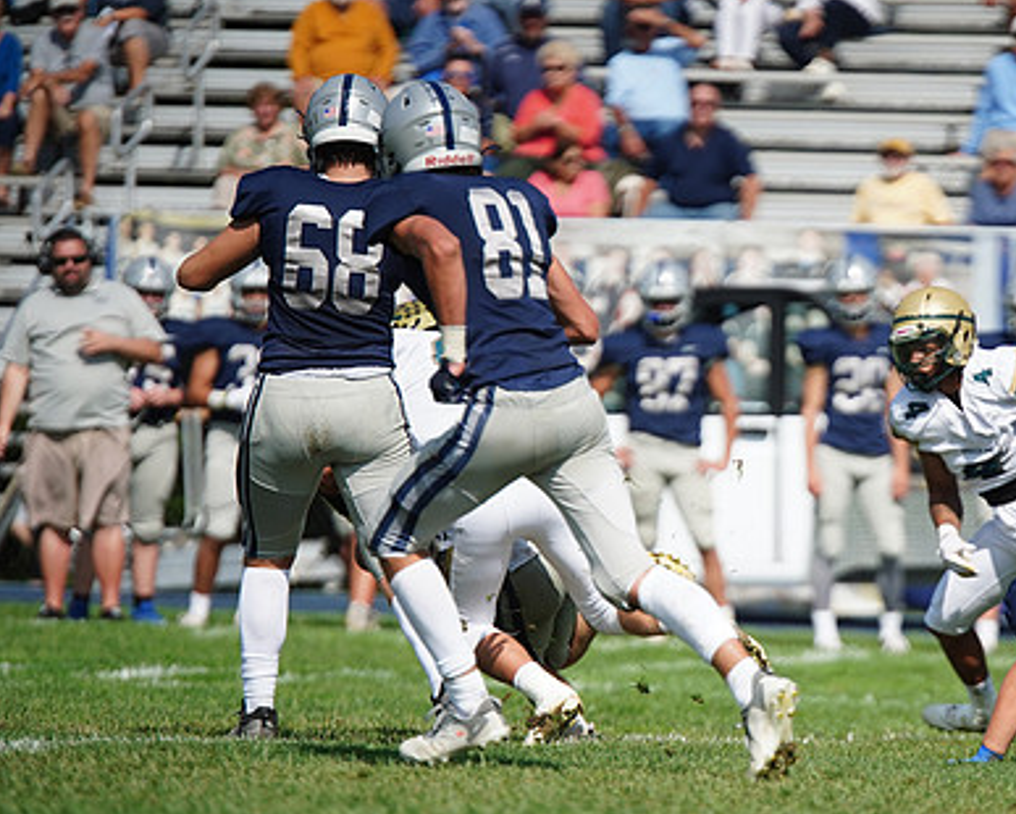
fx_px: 12696
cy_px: 429
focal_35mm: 422
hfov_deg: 4.6
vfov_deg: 3.7
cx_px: 756
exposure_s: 1/8000
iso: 500
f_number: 2.8
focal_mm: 300
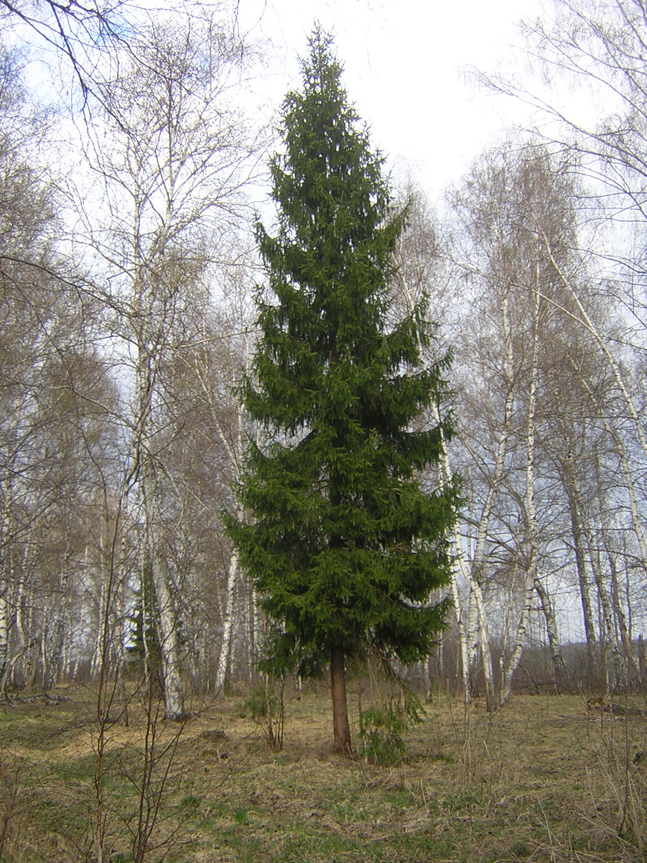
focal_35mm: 40
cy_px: 432
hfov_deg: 36.0
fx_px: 997
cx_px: 324
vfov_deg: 46.8
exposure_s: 1/280
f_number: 2.7
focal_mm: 5.2
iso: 100
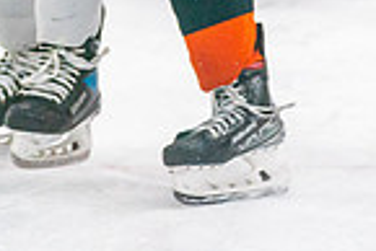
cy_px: -224
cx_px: 119
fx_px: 6524
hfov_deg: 3.3
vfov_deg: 2.2
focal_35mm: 624
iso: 3200
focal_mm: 142
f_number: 2.8
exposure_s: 1/1250
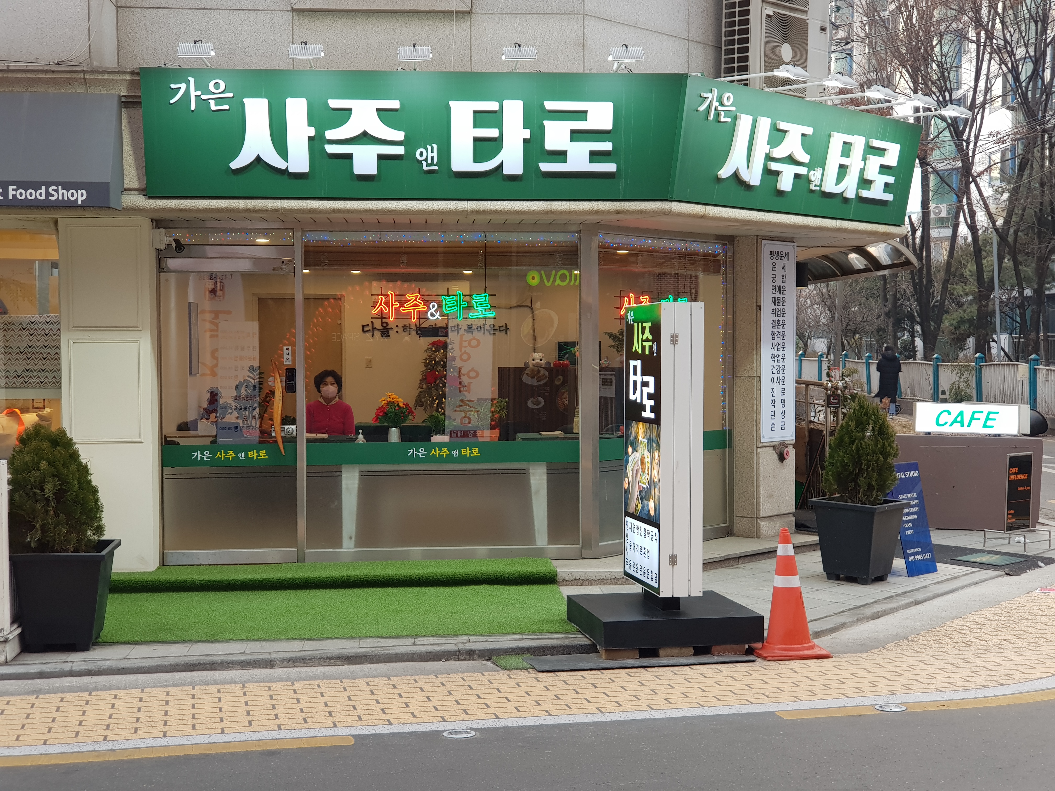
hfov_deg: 36.8
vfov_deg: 28.0
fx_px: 1585
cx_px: 528
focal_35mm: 52
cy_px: 396
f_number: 2.4
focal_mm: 6
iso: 25
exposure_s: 1/40
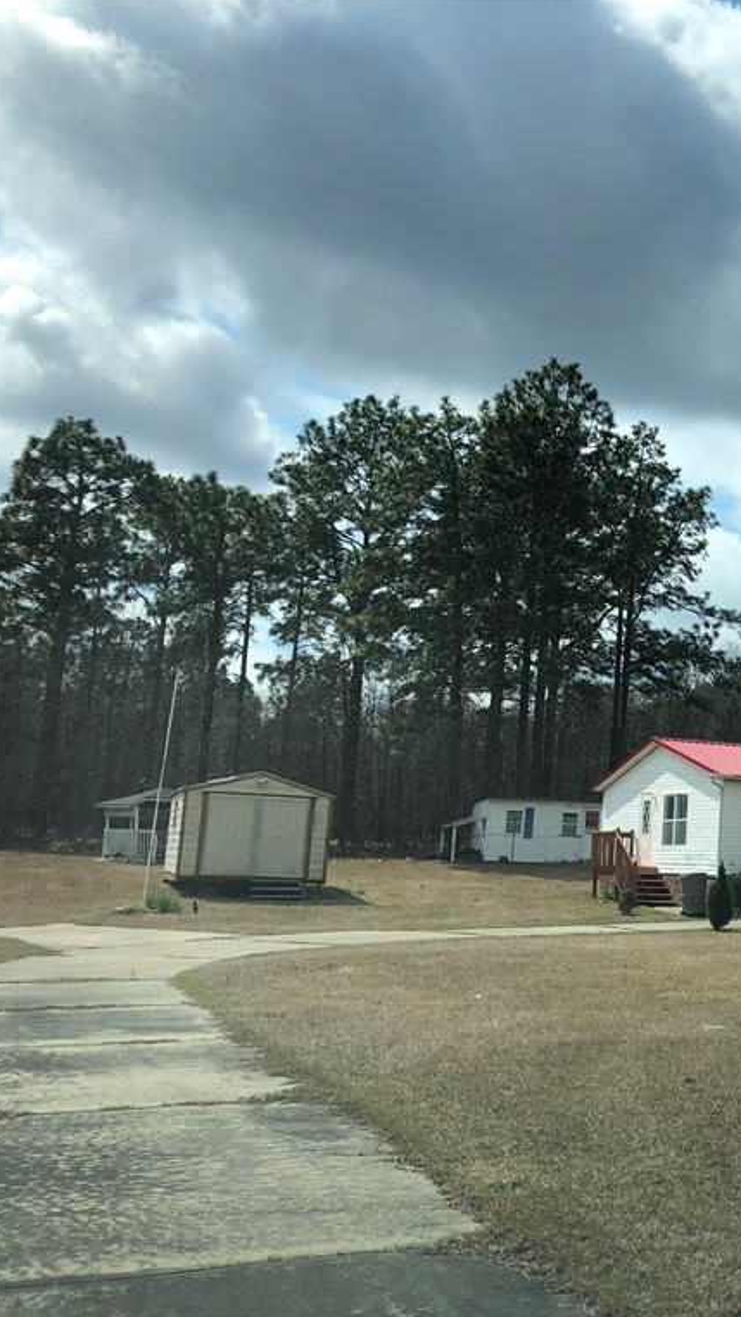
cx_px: 793
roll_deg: -1.6
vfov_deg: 49.4
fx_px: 1431
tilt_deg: +7.9
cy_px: 658
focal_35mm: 41
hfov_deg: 26.9
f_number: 1.8
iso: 20
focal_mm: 3.99
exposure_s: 1/2667
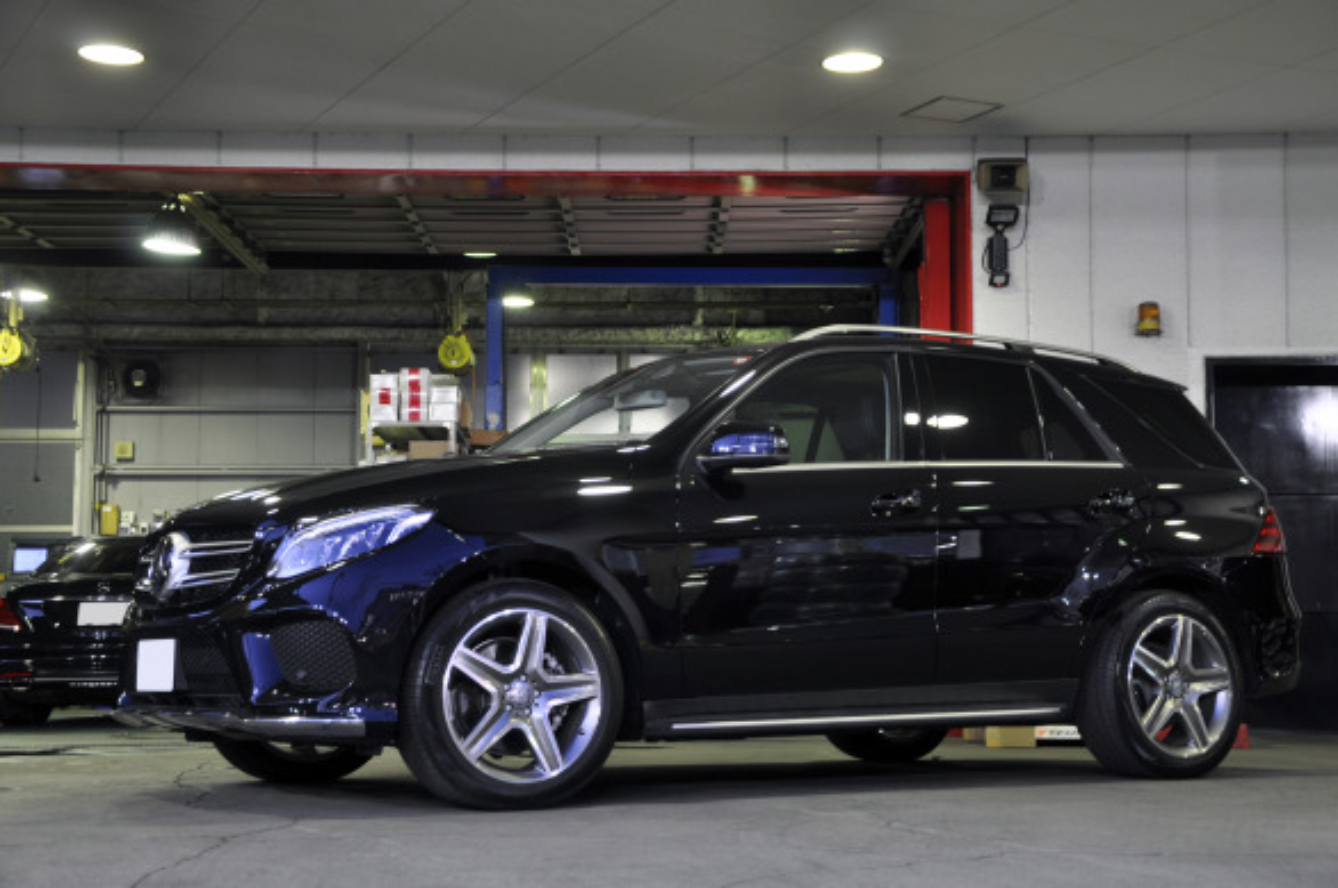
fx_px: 2116
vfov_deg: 23.7
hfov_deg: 35.1
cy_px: 444
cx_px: 669
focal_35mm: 57
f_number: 5.6
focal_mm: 38
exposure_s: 1/8
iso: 220
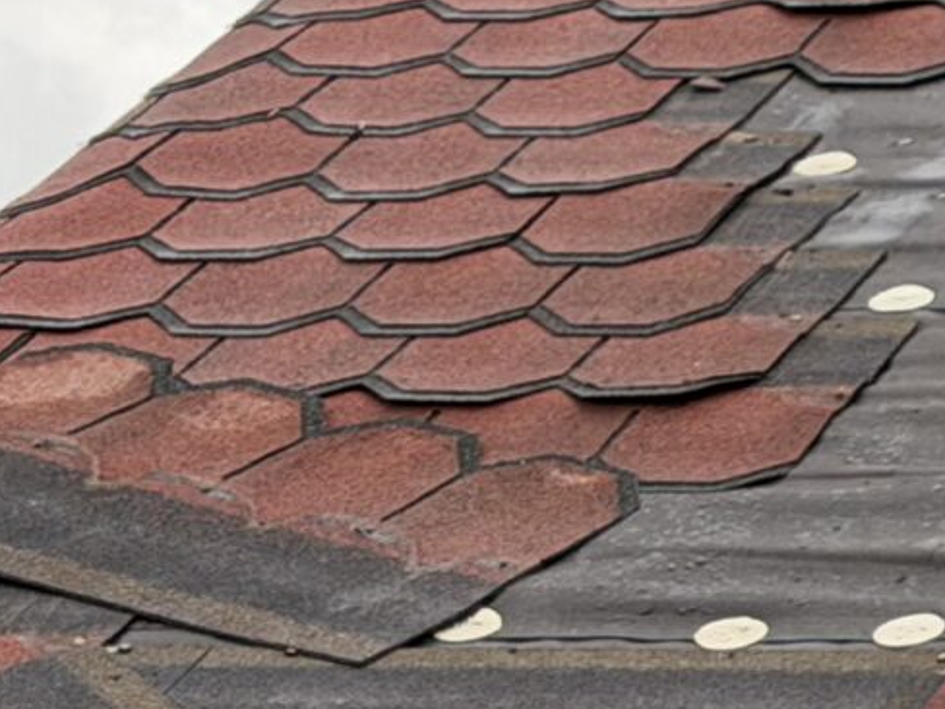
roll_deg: -2.6
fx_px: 6879
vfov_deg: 5.9
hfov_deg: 7.5
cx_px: 1878
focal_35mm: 252
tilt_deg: +11.2
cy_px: 190
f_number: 1.78
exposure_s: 1/3891
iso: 100
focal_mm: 6.76
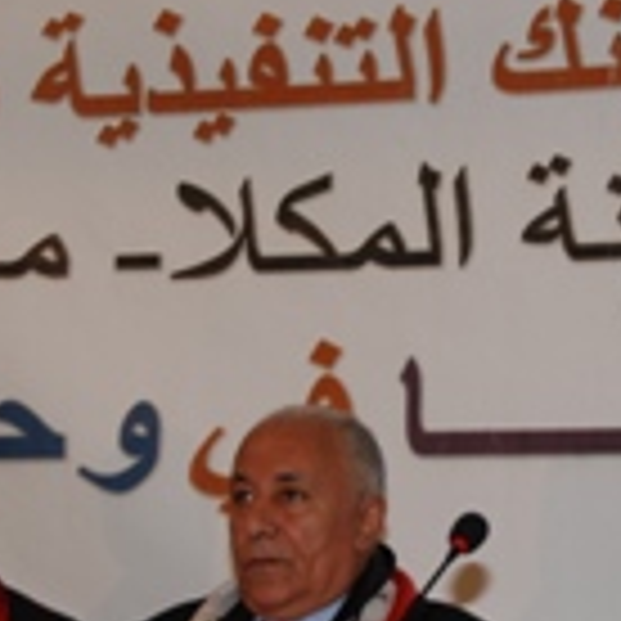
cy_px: 394
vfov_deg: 10.5
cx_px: 504
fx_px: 3369
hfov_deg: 10.5
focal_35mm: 166
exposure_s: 1/50
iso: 160
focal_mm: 40
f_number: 6.3
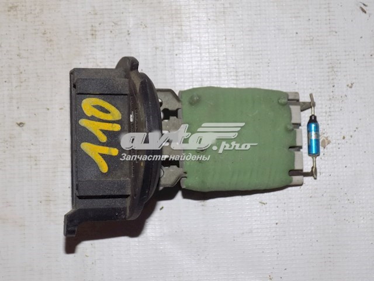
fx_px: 756
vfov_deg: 21.0
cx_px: 187
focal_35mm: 70
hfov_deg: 27.8
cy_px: 140
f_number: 4.2
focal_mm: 12.5
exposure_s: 1/30
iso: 200
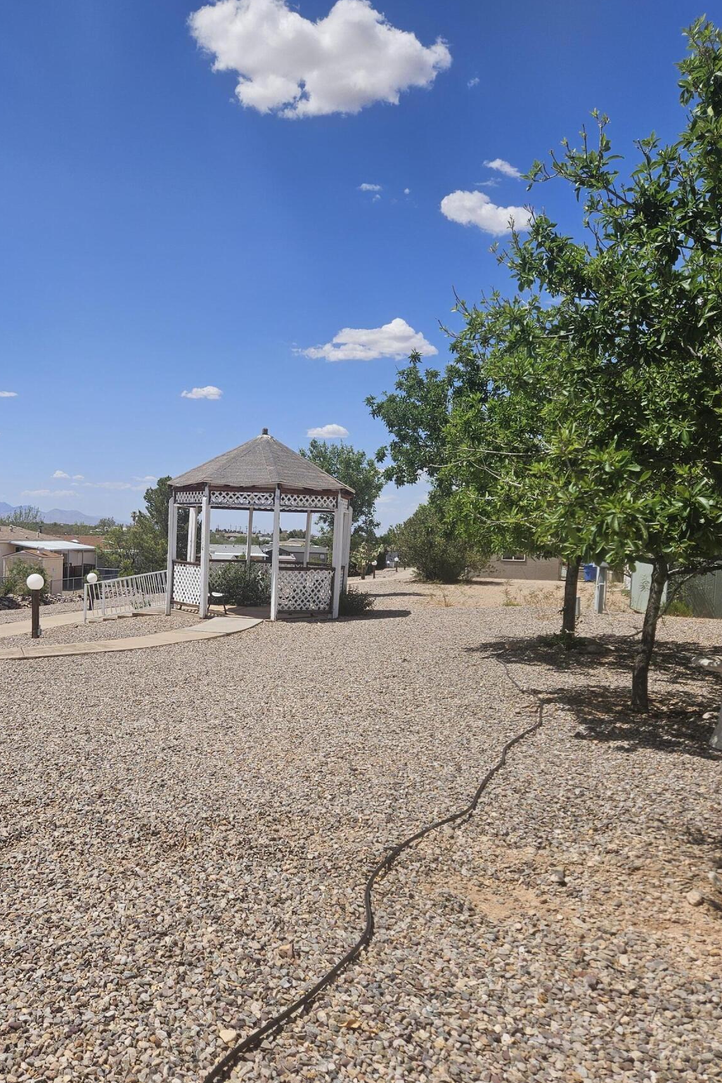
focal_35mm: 28
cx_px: 266
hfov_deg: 45.9
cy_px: 579
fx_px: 842
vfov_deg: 65.4
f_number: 1.8
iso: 25
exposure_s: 1/3211
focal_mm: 5.4
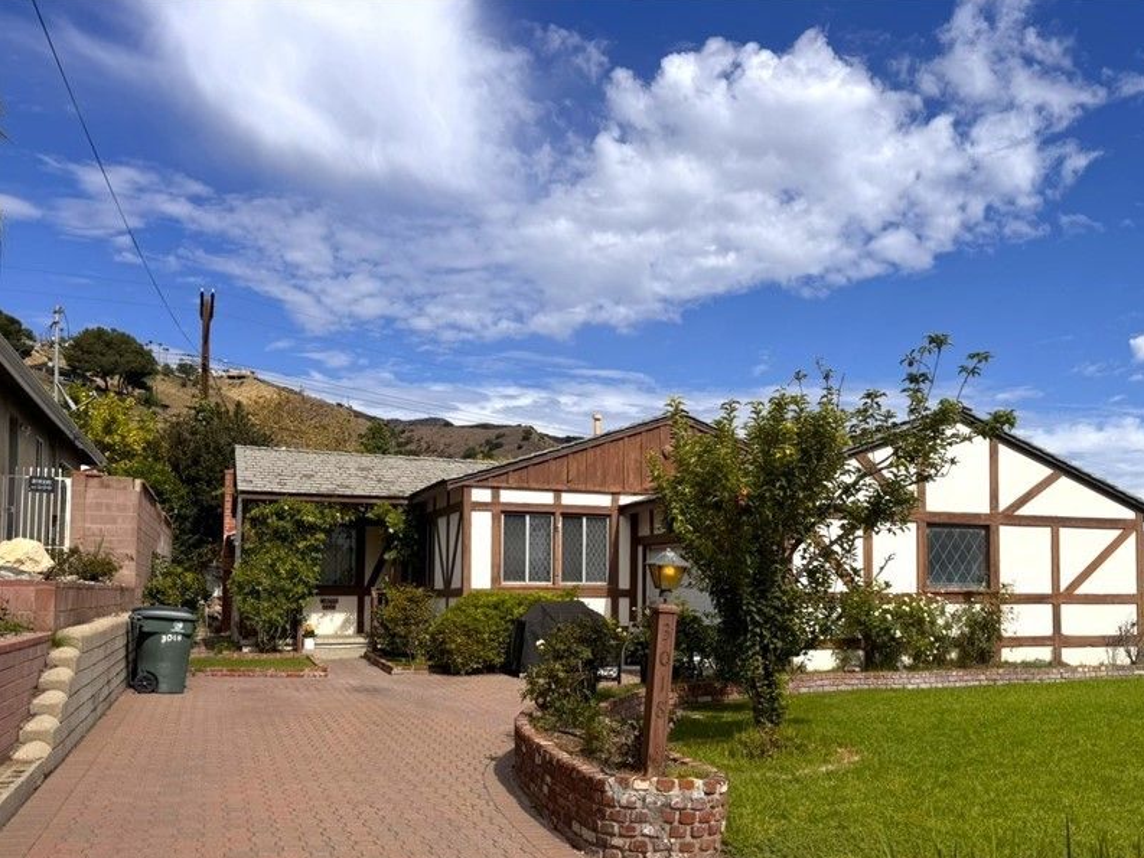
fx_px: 1025
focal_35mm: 31
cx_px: 690
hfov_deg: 57.9
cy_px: 549
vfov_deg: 45.0
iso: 80
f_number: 1.78
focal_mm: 6.76
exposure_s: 1/9009
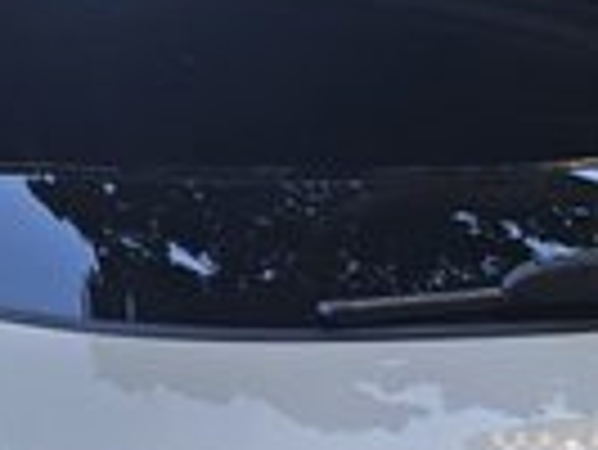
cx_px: 157
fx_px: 1193
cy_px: 616
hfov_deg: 27.8
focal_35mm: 69
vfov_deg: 19.4
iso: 25
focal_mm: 5.4
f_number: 1.8
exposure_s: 1/106
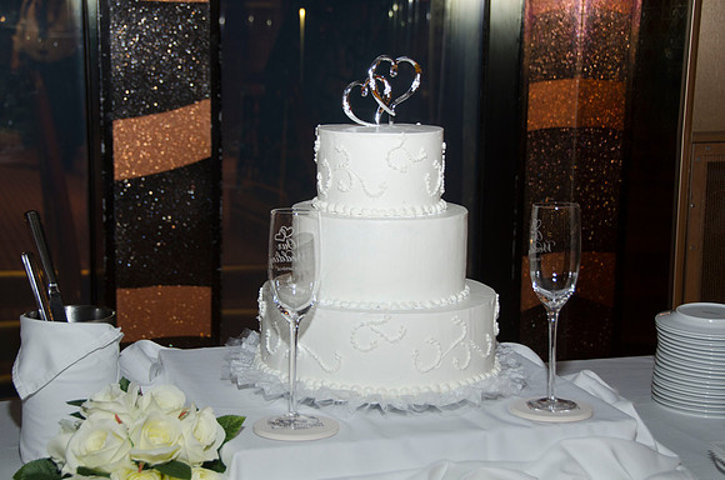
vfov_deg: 20.5
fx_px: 1326
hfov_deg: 30.6
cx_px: 362
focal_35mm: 66
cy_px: 240
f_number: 5.6
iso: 400
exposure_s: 1/60
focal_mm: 44
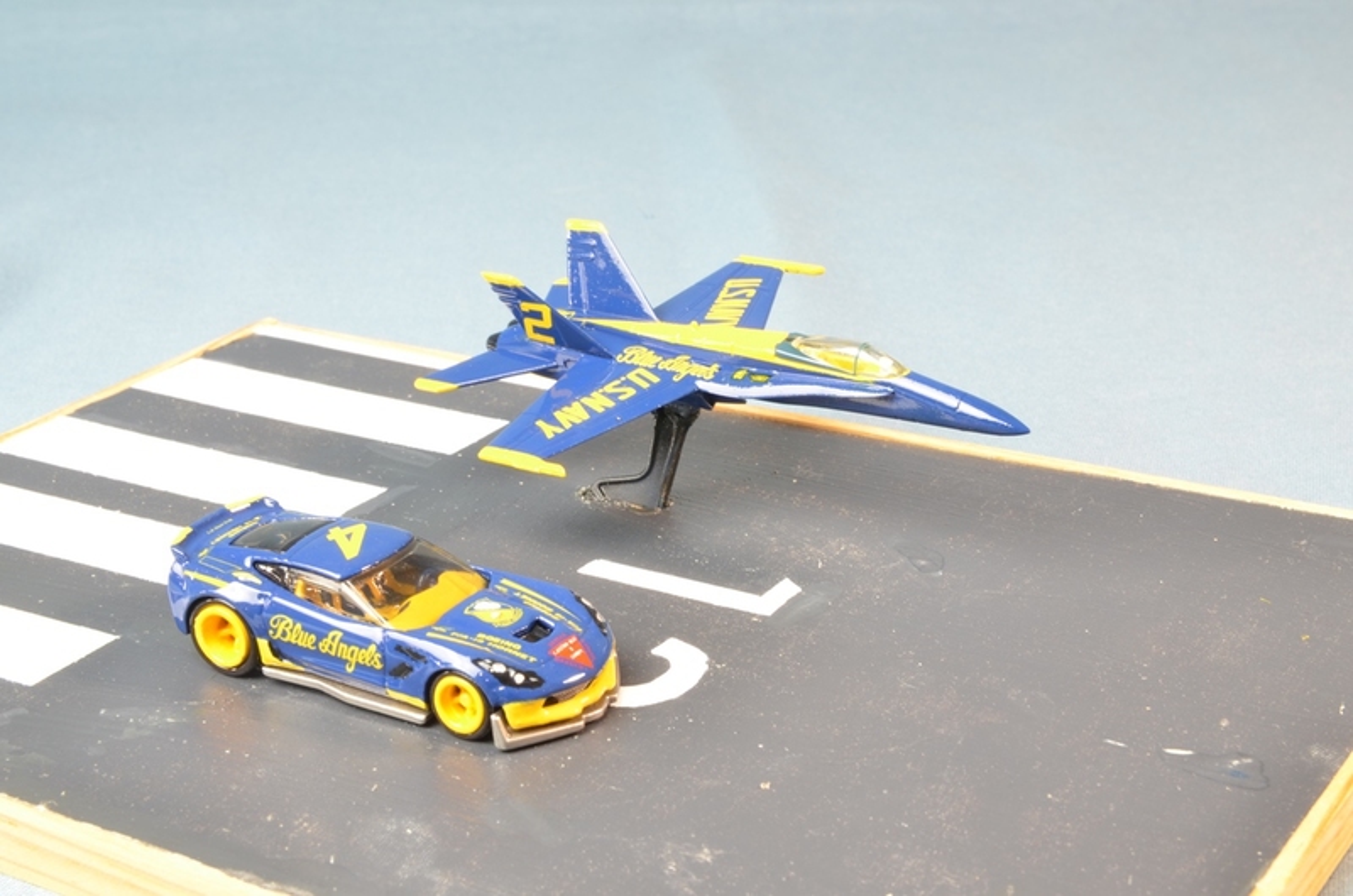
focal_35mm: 75
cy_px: 448
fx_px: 2813
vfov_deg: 18.1
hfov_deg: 27.0
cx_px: 676
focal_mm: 50
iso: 200
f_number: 20
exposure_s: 1.6
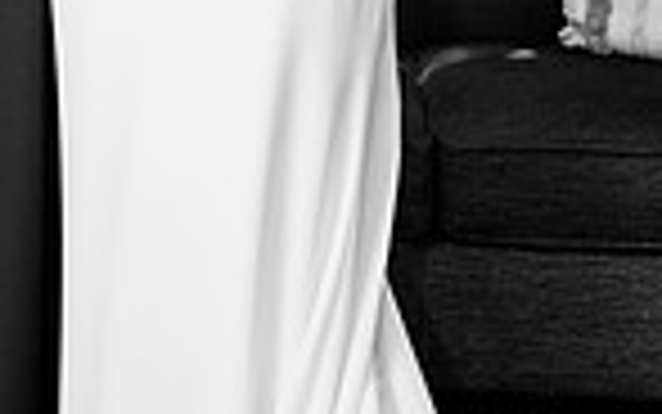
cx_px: 27
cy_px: -360
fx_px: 2816
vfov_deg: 8.1
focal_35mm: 156
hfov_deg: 13.3
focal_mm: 50
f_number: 3.5
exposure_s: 1/320
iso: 320
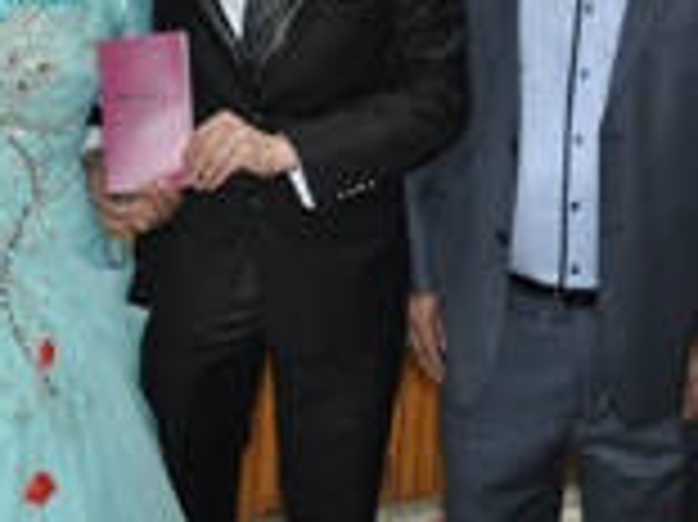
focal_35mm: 75
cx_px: 158
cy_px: 117
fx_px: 1511
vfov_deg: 19.4
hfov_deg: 25.6
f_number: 3.5
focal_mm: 18
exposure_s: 1/60
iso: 800
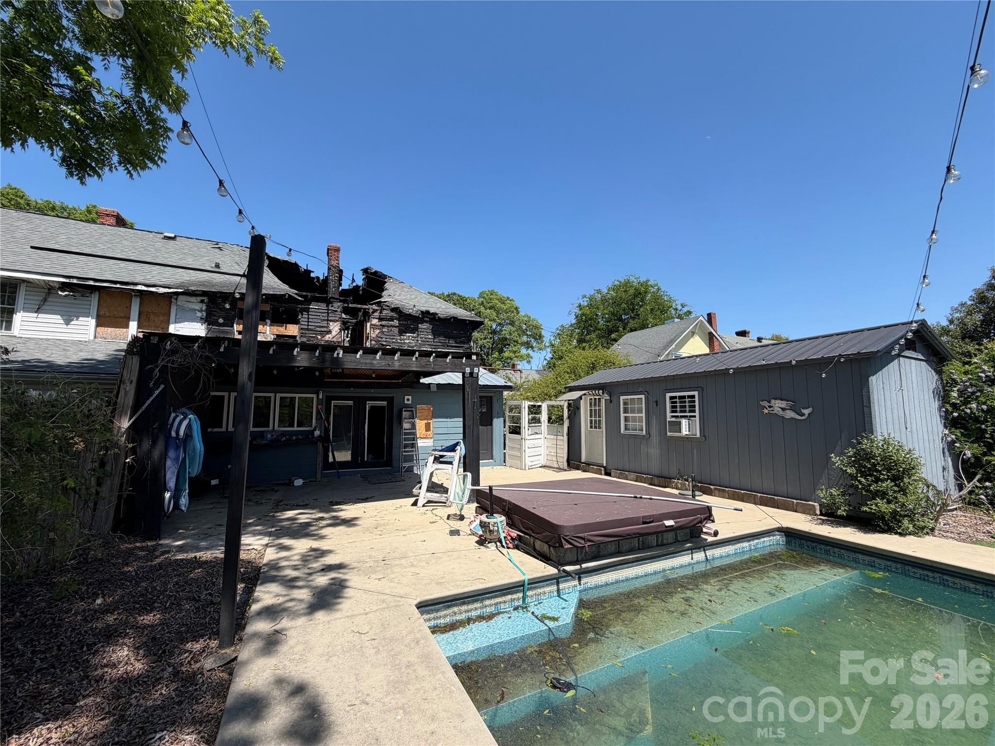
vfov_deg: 85.7
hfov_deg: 102.1
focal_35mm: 14
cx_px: 498
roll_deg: -0.1
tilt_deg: +5.5
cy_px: 373
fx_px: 402
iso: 25
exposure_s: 1/770
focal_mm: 2.22
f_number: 2.2
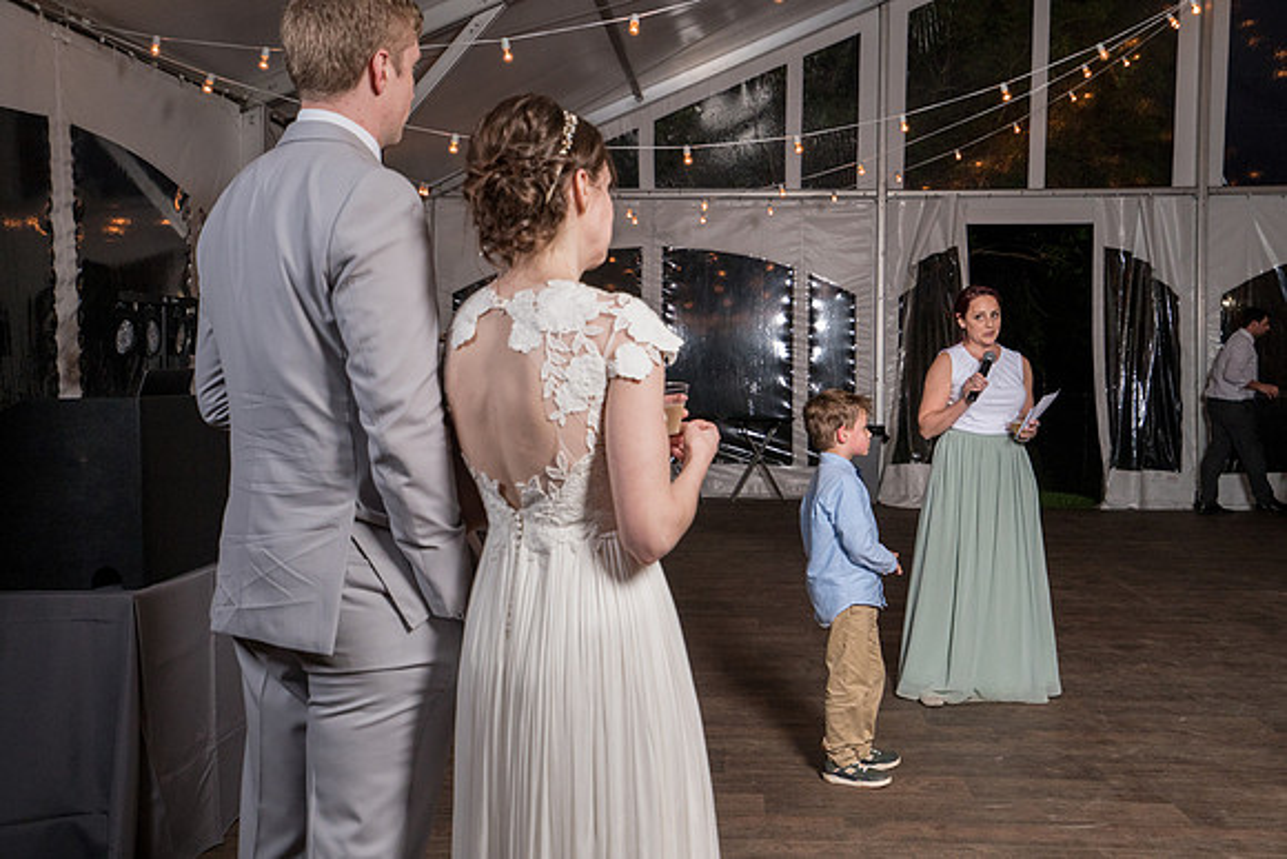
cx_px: 661
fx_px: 1325
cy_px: 418
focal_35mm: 37
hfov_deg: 51.8
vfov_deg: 35.9
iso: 2000
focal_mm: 35
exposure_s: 1/200
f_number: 5
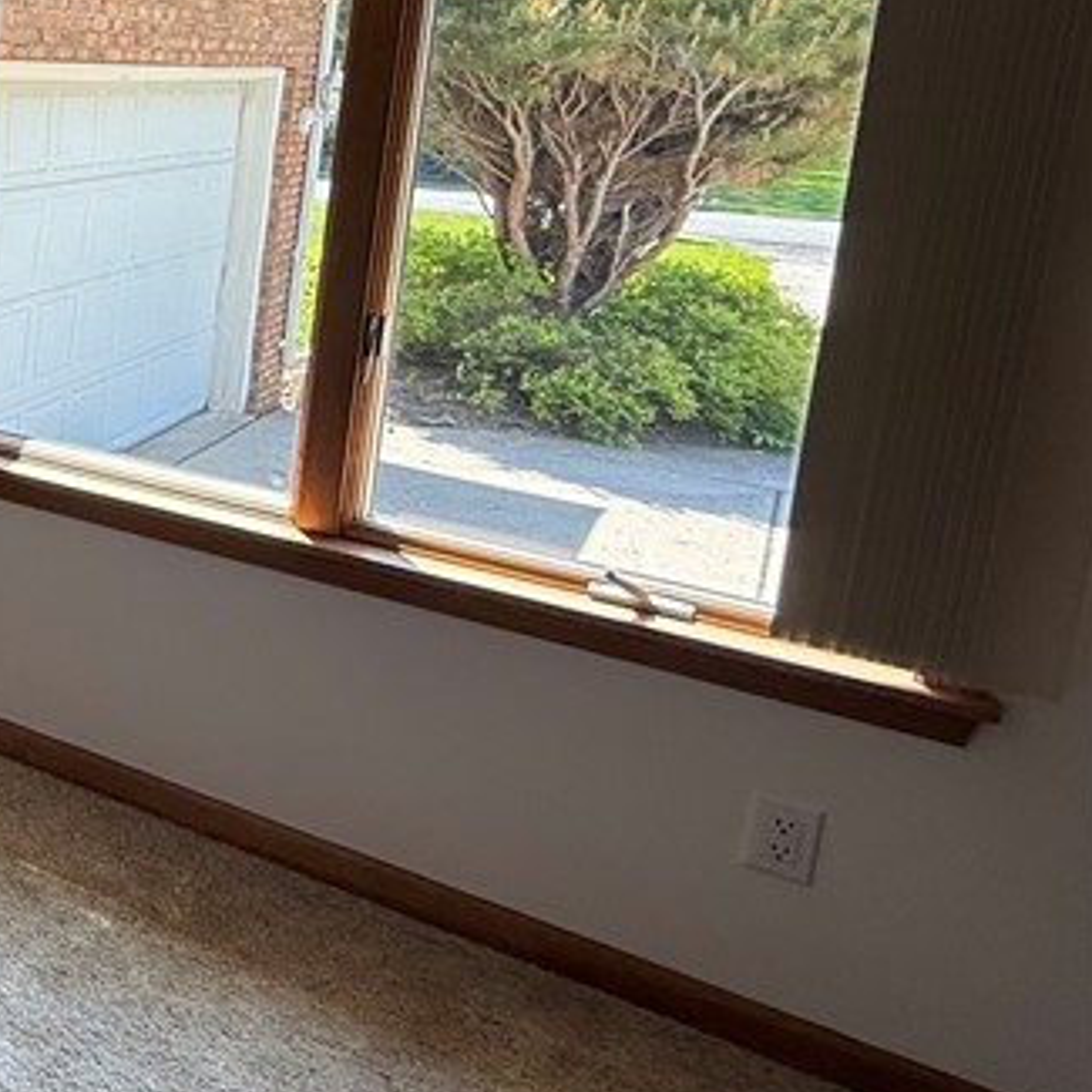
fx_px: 1392
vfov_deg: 41.1
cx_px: -615
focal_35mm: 39
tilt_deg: -7.1
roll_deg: -2.3
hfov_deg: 27.0
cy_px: 225
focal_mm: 2.22
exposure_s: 1/141
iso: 64
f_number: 2.2
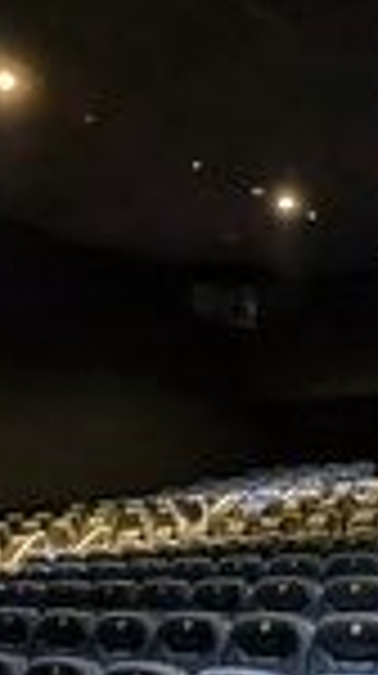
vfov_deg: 35.2
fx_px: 1001
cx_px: 302
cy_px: 598
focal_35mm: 56
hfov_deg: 21.1
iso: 976
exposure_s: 1/10
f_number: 1.95
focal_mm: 2.23
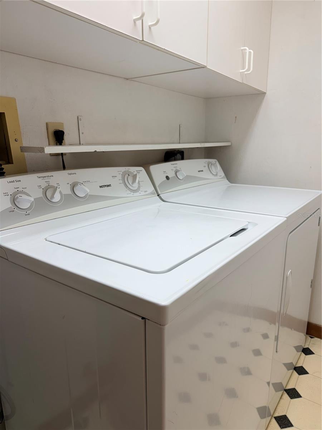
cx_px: 161
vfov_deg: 71.6
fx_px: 298
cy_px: 215
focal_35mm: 24
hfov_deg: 56.8
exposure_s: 1/120
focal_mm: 6.76
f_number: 1.78
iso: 80
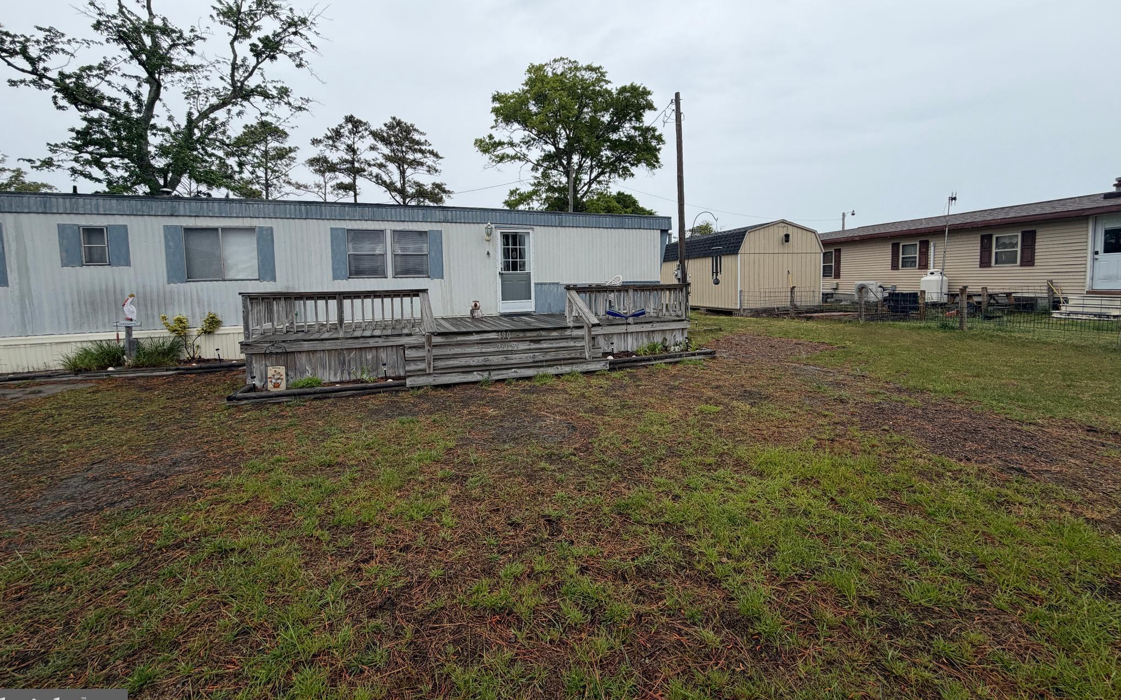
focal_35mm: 15
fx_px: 458
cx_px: 556
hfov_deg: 101.5
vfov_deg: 74.5
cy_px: 310
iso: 40
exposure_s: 1/770
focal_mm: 2.22
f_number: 2.2
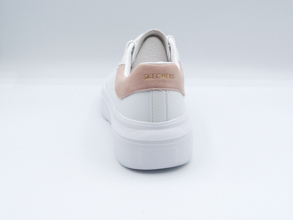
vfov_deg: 29.1
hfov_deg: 38.2
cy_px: 110
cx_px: 146
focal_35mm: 50
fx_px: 423
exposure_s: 1/200
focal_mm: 5
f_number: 4.5
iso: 100
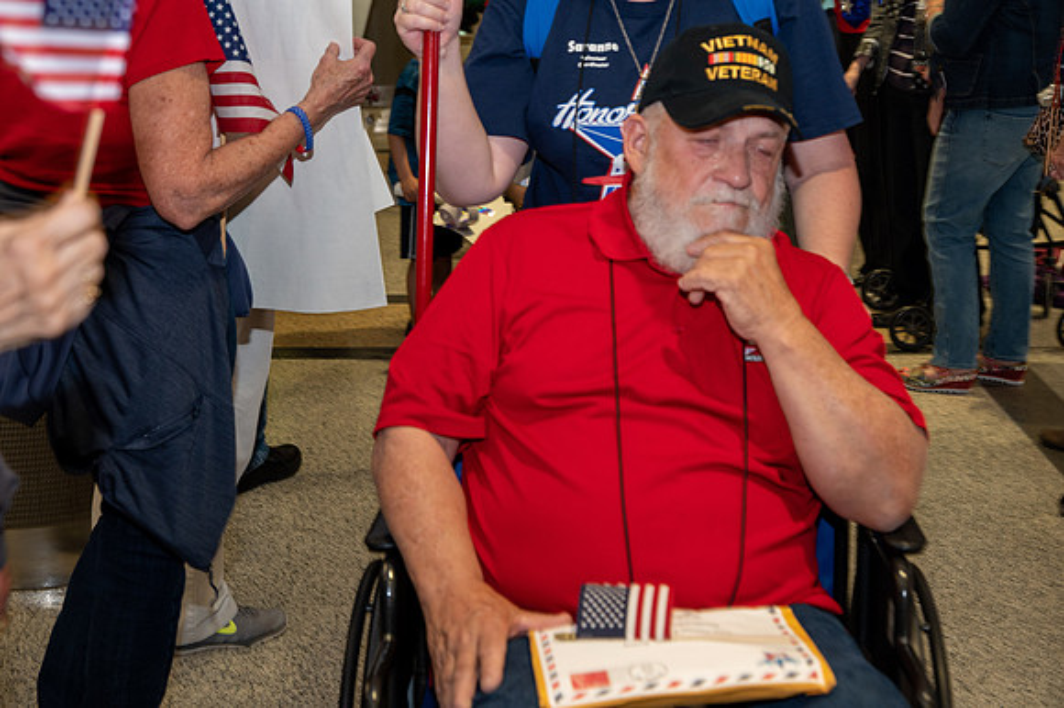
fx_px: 1654
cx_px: 532
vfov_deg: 24.2
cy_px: 354
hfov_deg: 35.7
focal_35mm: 56
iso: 1400
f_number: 5.6
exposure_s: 1/40
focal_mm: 56
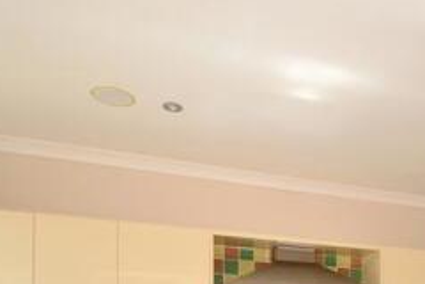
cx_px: 370
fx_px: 484
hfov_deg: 43.9
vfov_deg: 28.0
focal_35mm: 41
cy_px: 352
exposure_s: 1/100
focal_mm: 10
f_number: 5
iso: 200
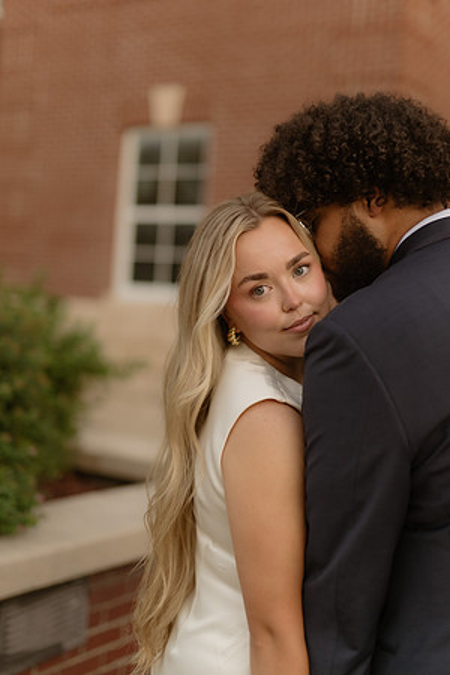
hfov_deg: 27.0
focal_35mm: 50
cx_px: 225
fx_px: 937
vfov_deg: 39.6
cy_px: 338
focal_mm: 50
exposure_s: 1/250
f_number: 1.4
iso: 250
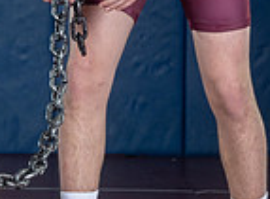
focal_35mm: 295
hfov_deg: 6.7
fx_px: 2284
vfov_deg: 5.0
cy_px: 13
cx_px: -35
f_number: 6.3
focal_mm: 47
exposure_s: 1/200
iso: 125
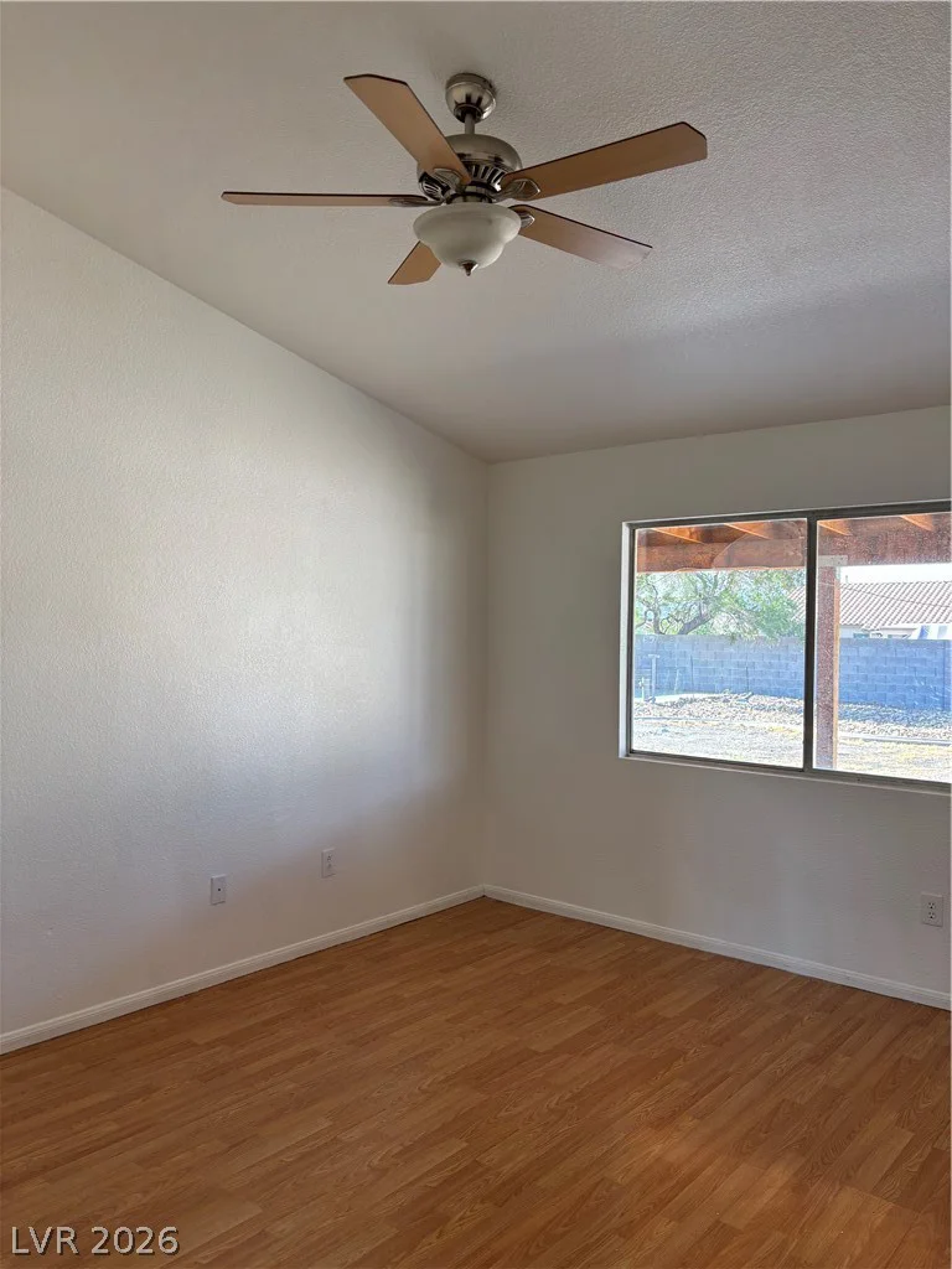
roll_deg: -1.7
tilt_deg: -0.4
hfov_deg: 53.1
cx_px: 476
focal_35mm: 26
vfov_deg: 67.3
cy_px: 634
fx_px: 953
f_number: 1.6
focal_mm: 5.96
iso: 64
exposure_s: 1/121
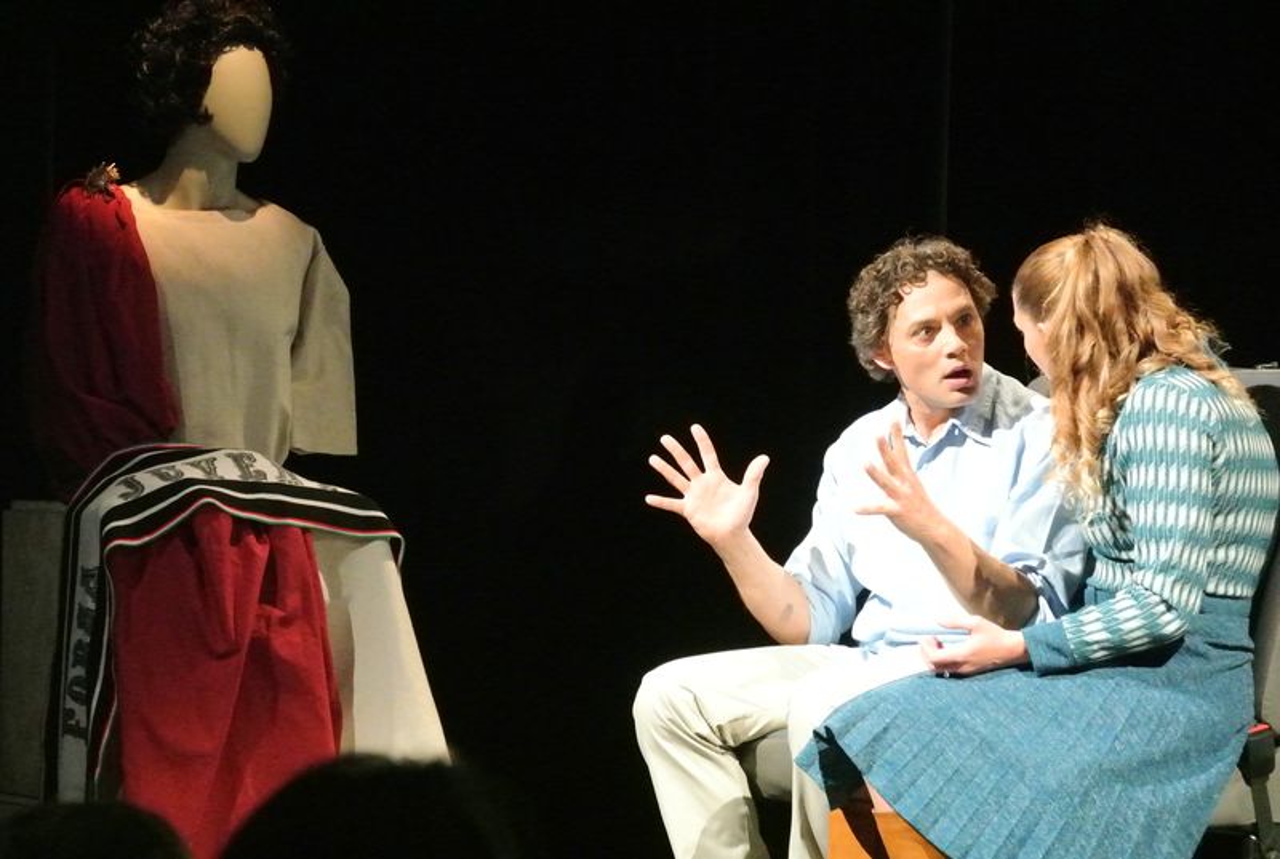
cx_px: 640
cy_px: 430
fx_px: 5701
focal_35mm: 160
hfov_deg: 12.8
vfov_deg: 8.6
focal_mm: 59.4
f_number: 4.5
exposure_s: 1/50
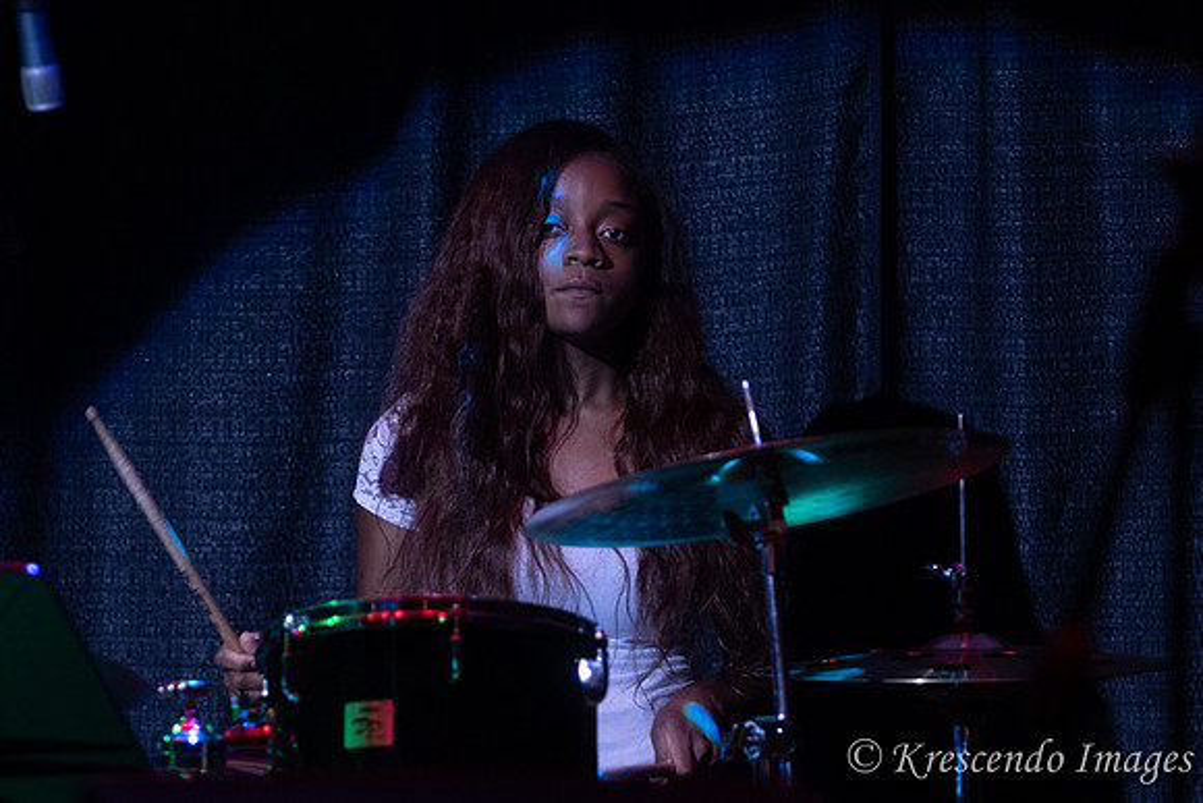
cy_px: 350
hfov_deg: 8.2
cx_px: 523
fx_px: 8385
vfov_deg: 5.5
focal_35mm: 251
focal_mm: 130
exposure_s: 1/200
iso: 1600
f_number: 2.8
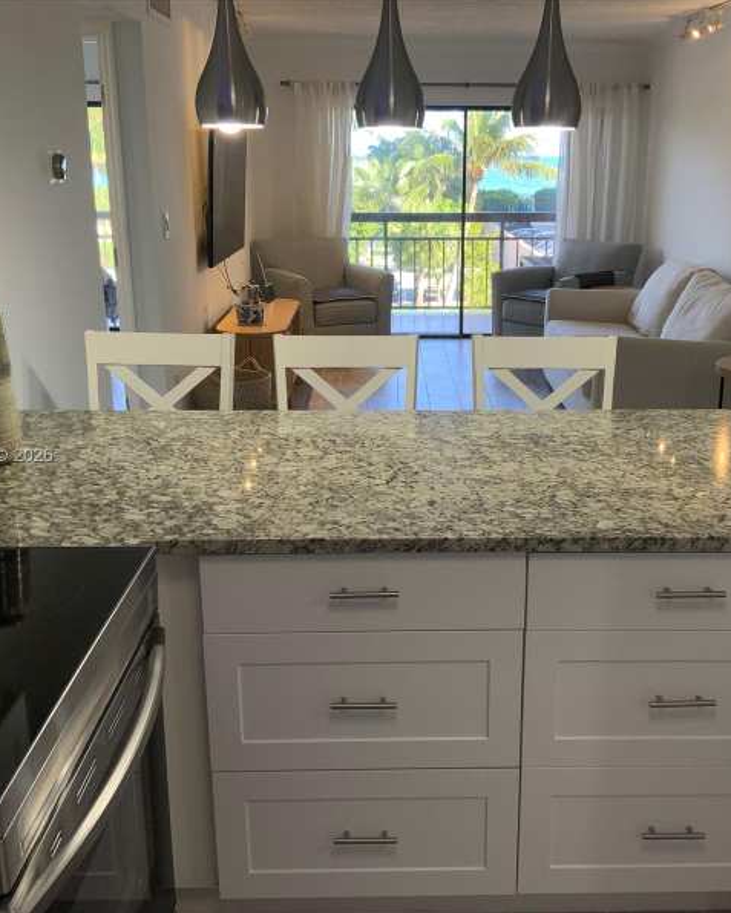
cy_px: 456
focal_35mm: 38
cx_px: 428
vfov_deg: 47.9
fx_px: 1027
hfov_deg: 39.0
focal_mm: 3
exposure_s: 1/120
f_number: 1.8
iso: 32
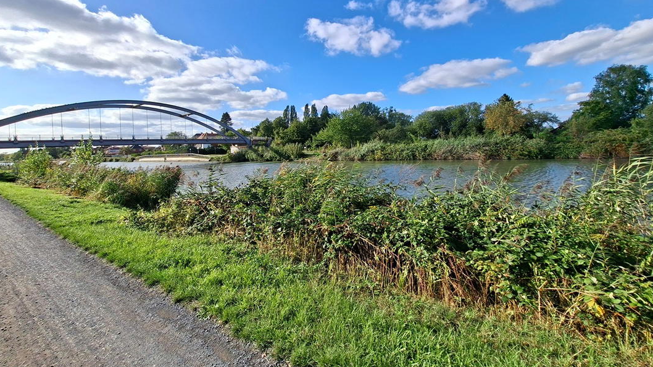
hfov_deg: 103.0
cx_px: 333
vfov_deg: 69.5
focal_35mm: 15
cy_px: 139
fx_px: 260
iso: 40
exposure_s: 1/1379
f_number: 2.2
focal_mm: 1.74
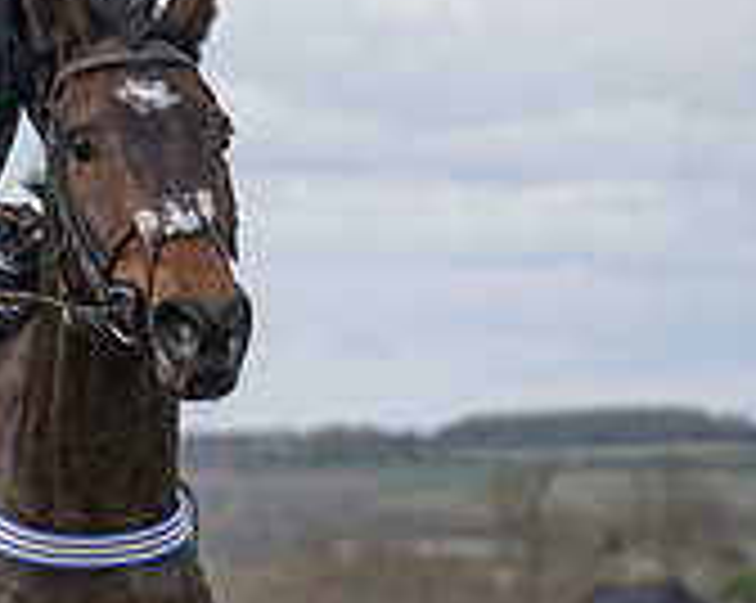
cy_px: 616
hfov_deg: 4.9
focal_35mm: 396
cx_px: 128
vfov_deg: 3.9
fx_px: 8850
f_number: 2.8
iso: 200
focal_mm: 70
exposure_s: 1/2000
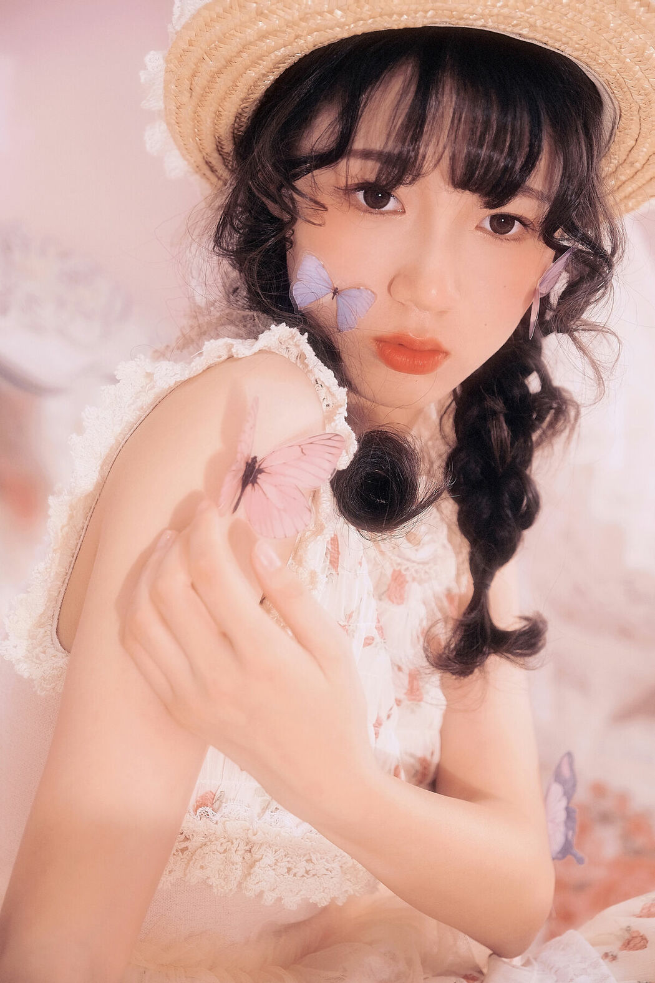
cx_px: 328
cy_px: 492
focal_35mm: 75
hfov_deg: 18.2
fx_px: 2047
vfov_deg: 27.0
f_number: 2.8
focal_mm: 50
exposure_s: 1/60
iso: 400
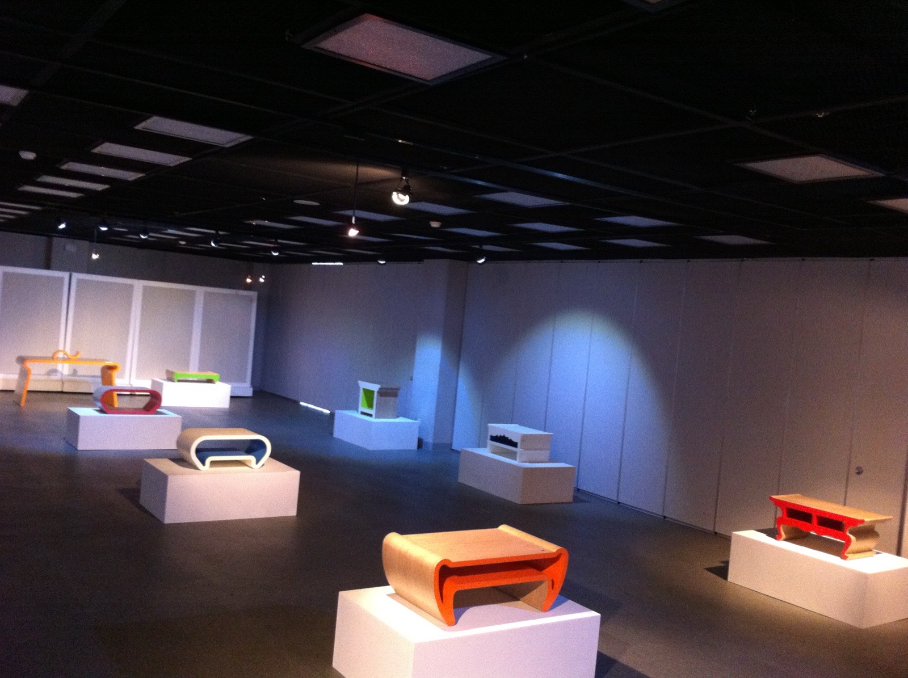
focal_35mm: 35
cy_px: 339
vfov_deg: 40.6
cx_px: 454
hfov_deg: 52.7
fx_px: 917
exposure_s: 1/17
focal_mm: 3.85
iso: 400
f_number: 2.8
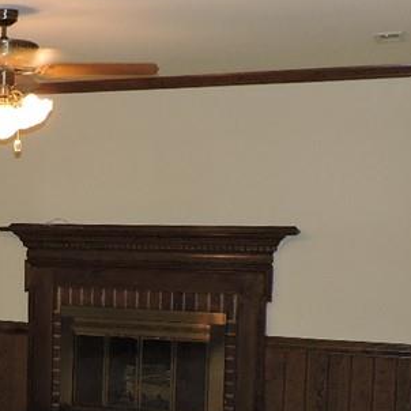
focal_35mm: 72
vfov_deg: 23.7
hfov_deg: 22.3
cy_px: 314
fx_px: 967
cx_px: -69
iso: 200
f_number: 3
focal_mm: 4.3
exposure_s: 1/30
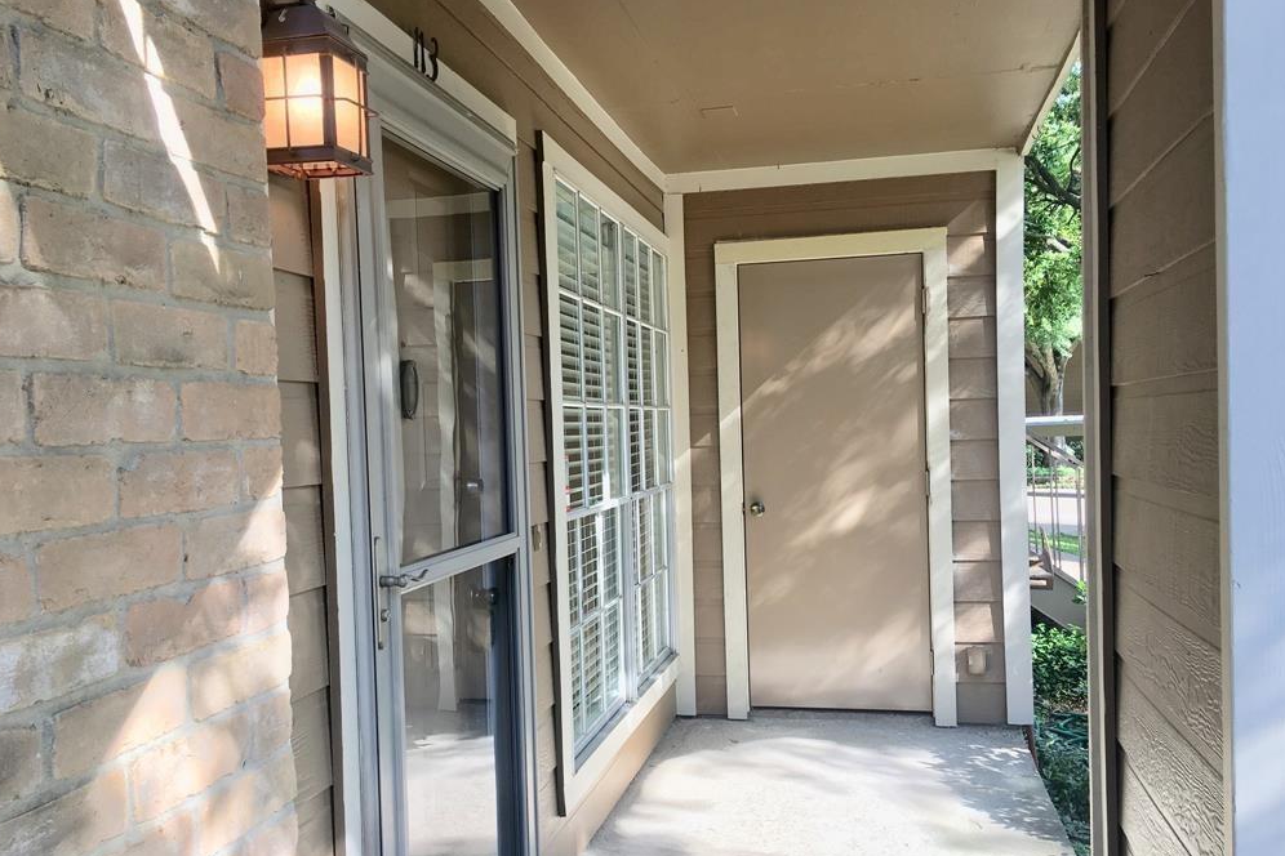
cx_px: 640
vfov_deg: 42.3
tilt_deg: -0.9
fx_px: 1106
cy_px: 471
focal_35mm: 31
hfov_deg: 60.3
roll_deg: +1.3
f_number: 2.2
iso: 25
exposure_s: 1/172
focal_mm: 4.15
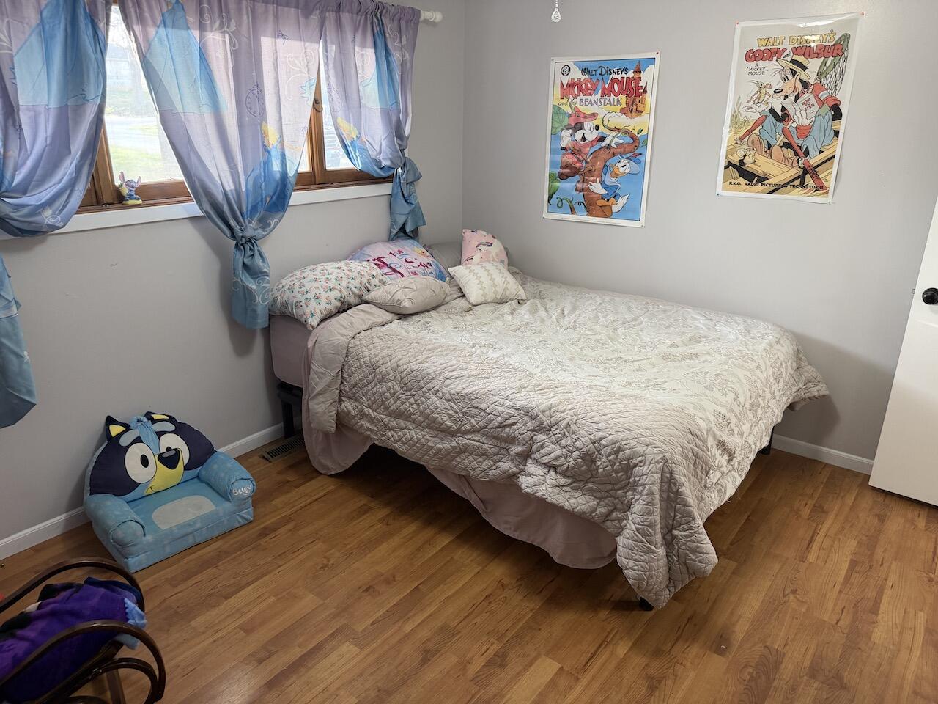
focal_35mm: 24
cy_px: 352
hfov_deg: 71.6
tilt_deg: -18.8
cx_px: 469
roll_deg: +0.0
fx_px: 650
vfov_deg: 56.8
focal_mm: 6.76
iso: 250
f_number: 1.78
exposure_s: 1/60
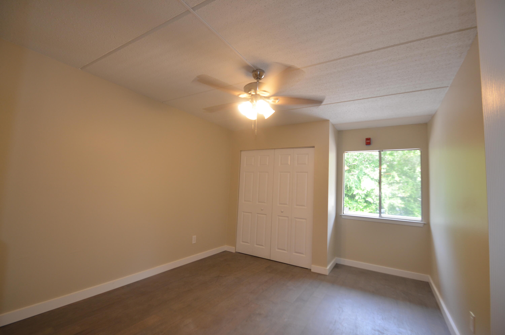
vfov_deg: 77.1
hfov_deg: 100.5
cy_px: 168
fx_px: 210
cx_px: 252
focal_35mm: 15
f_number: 3.5
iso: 400
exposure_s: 1/60
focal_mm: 10
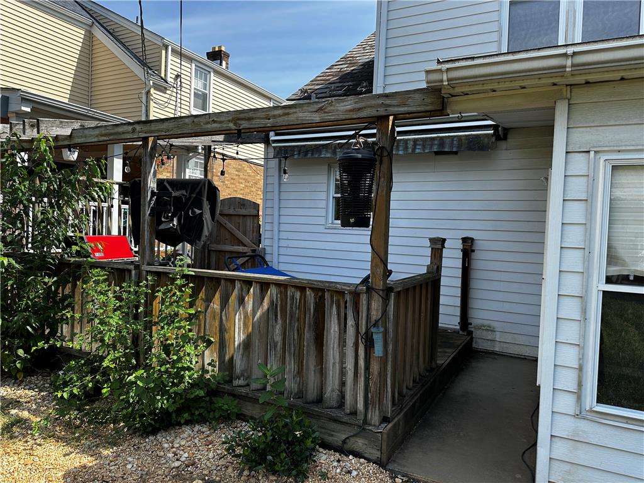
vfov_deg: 56.8
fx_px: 446
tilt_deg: -0.8
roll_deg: -2.8
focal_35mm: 24
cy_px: 242
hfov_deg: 71.6
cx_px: 322
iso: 80
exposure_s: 1/1517
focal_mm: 6.86
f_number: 1.78
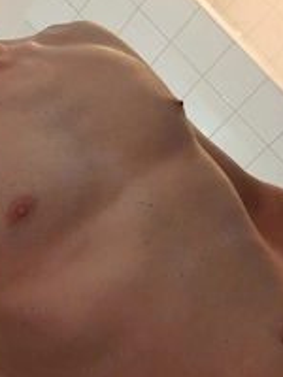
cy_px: 247
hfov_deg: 29.1
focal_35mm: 50
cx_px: 134
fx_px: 545
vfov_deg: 37.8
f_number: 2.2
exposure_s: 1/40
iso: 320
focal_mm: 3.72
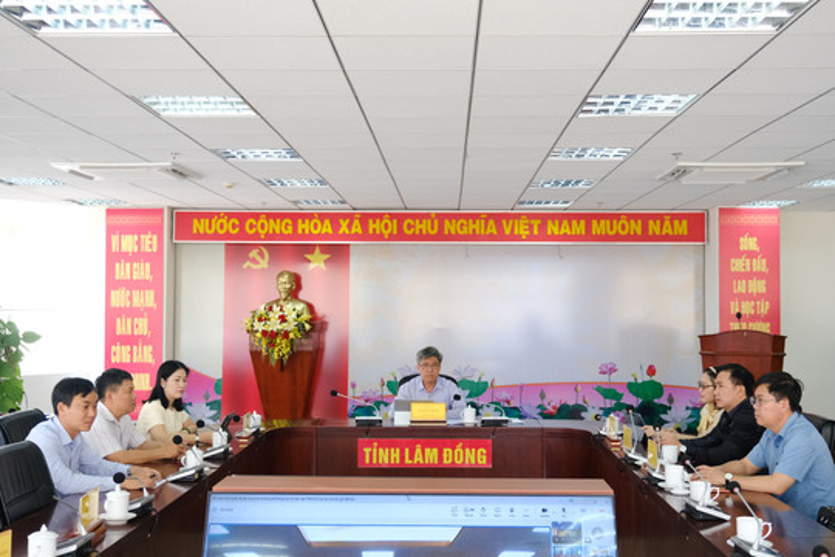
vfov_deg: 32.6
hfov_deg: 47.4
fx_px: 951
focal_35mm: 41
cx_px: 418
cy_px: 278
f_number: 4
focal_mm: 27.5
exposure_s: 1/320
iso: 2500
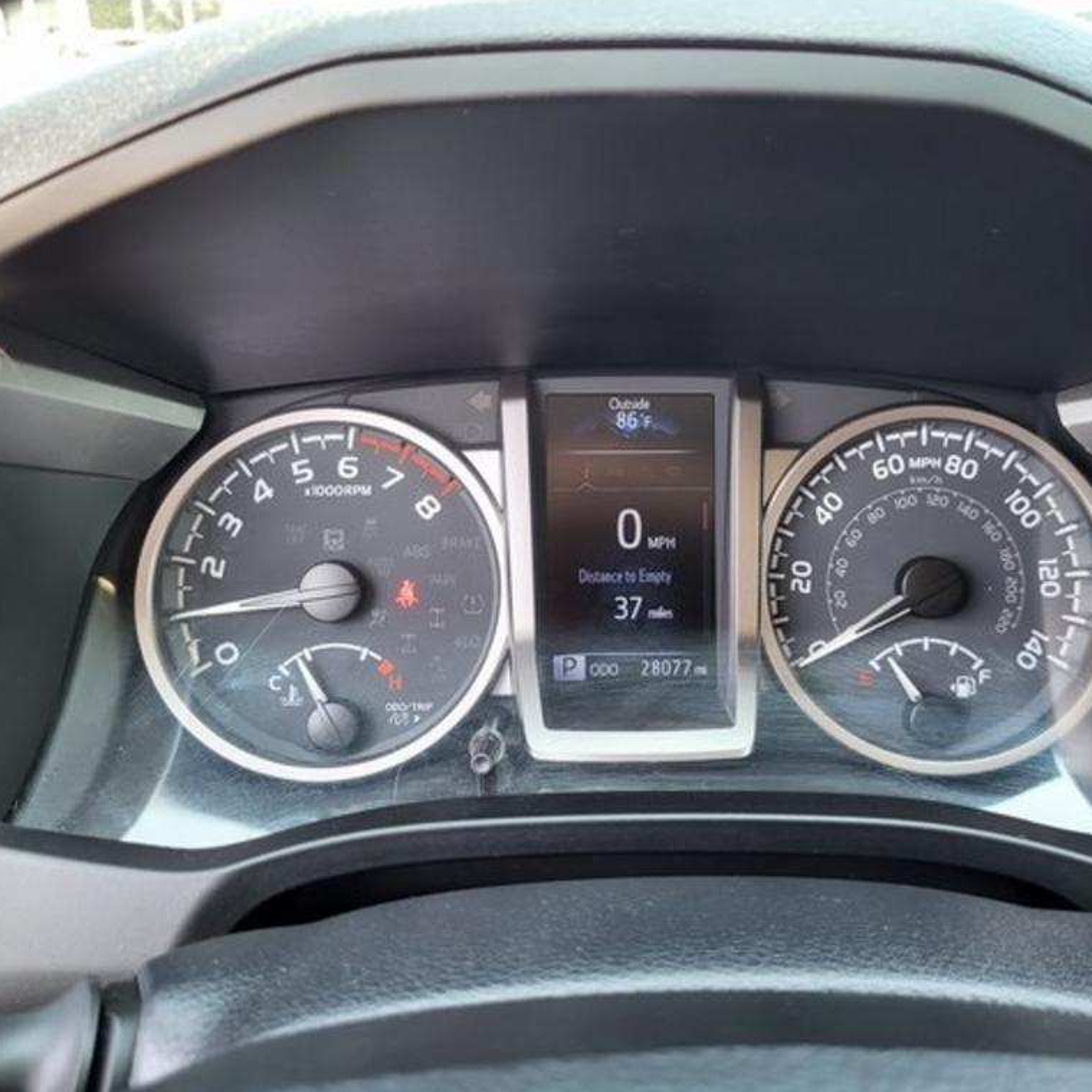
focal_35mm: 31
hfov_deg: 52.5
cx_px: 593
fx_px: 1106
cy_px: 542
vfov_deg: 52.5
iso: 125
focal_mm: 5.4
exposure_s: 1/120
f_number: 1.8
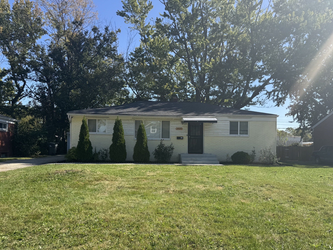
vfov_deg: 49.5
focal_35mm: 28
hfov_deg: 63.4
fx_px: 269
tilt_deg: +1.4
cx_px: 158
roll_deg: -1.3
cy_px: 146
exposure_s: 1/2506
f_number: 1.78
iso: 80
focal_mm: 6.76
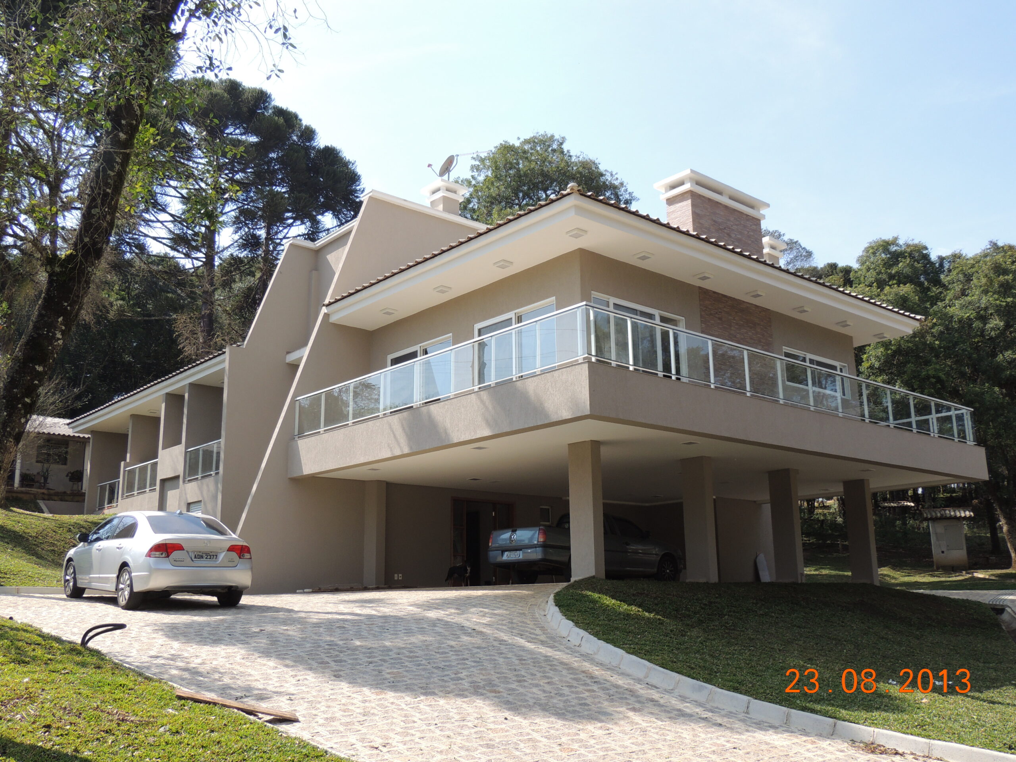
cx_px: 508
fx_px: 969
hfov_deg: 55.4
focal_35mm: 33
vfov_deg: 42.9
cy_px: 381
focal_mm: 5.8
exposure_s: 1/640
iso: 100
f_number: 3.2
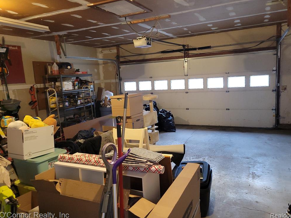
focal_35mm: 27
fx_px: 227
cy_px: 107
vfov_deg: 51.4
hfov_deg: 65.3
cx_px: 149
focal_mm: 5.4
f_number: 1.8
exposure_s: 1/40
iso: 320
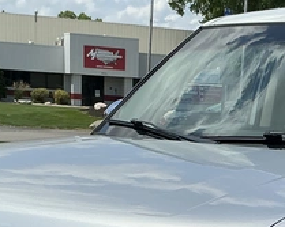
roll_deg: -2.8
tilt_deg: -11.6
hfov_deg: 19.2
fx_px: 826
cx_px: 262
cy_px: 279
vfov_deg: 15.1
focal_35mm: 98
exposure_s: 1/1984
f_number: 1.8
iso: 25
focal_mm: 3
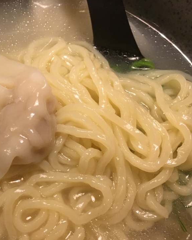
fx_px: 284
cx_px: 33
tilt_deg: -65.5
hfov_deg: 35.9
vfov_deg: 45.8
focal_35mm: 40
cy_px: 125
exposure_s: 1/30
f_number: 2.2
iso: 200
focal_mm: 4.15
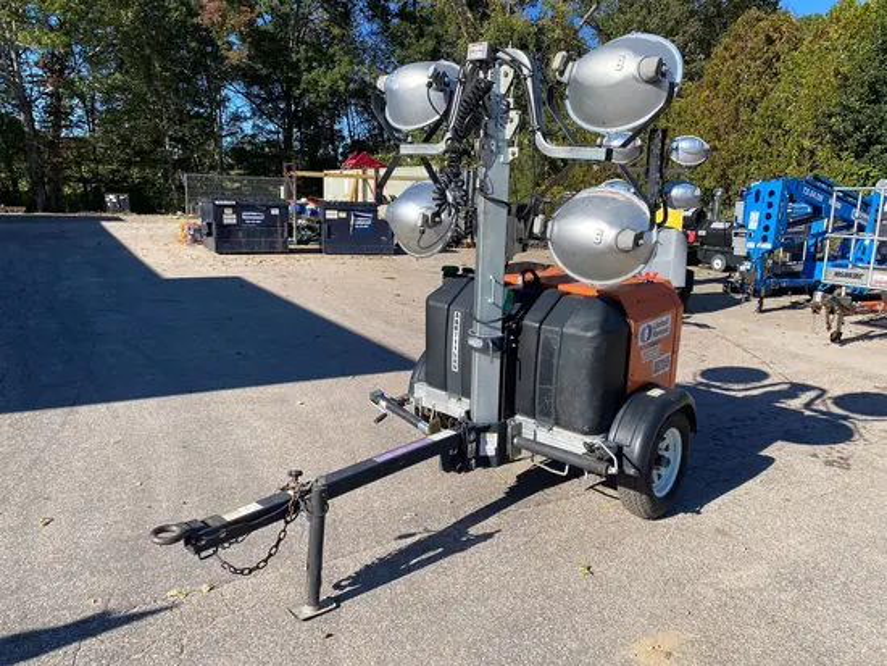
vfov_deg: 53.1
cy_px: 333
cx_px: 444
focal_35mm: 26
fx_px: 667
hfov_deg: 67.3
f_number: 1.8
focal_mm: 4.25
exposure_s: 1/2066
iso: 32
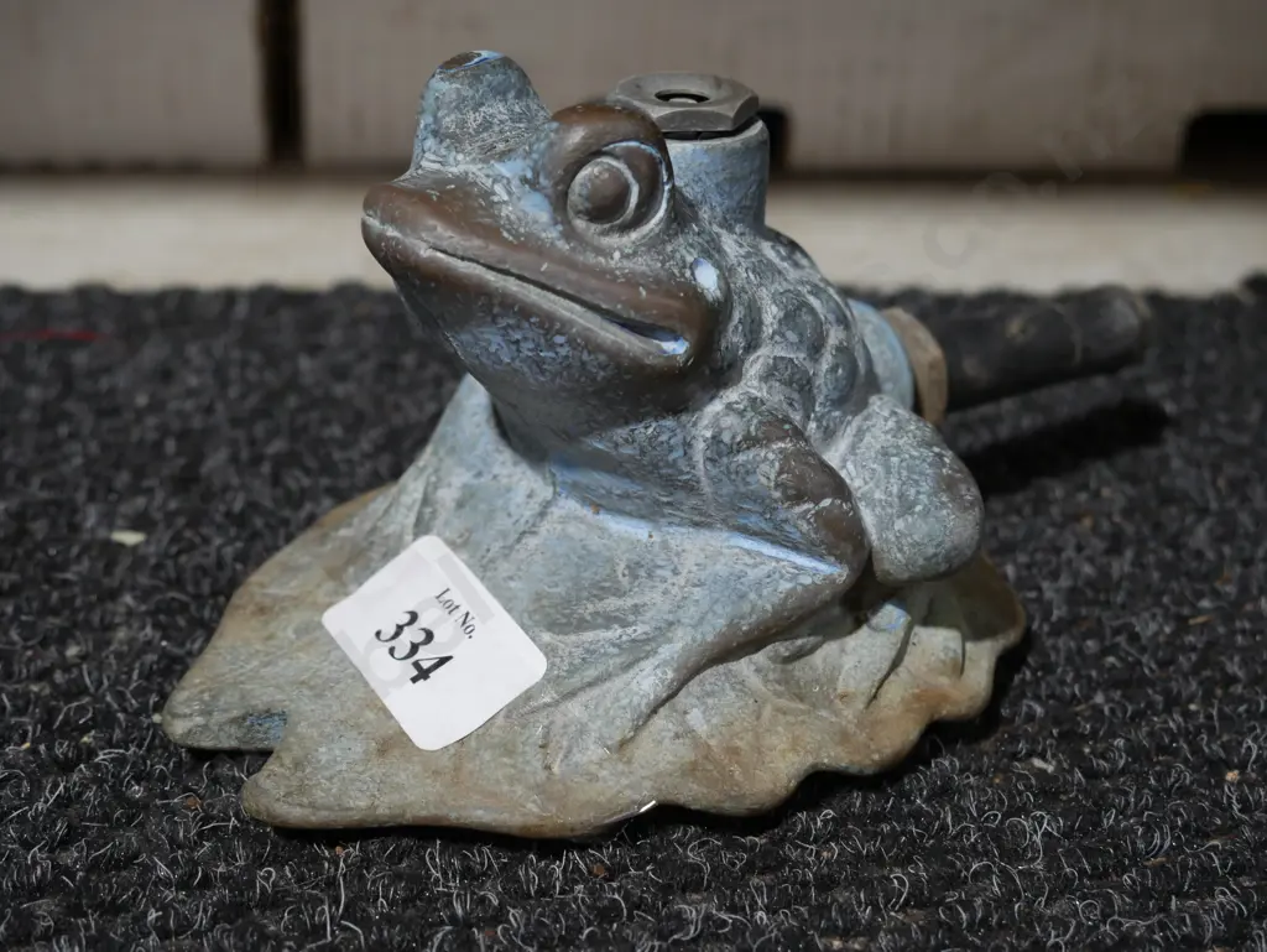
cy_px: 476
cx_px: 634
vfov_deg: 27.1
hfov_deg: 35.5
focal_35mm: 54
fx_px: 1977
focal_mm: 27
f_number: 5.3
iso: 800
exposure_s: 1/60
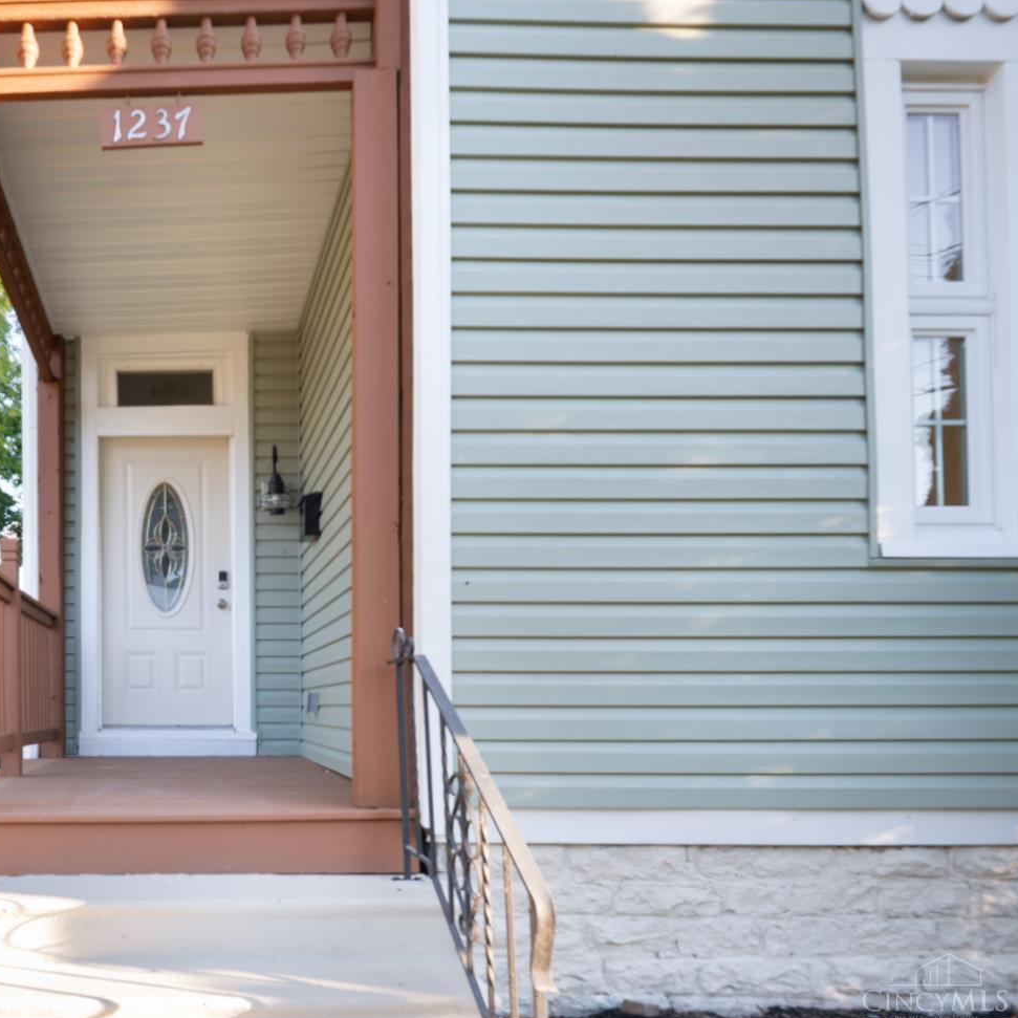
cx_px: 237
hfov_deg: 66.9
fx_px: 699
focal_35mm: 21
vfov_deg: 72.1
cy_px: 514
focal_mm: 16
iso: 100
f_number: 8
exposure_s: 1/10
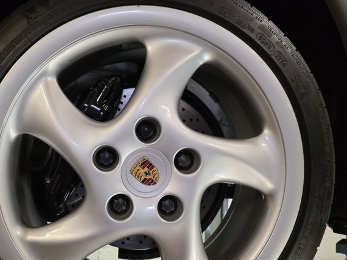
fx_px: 311
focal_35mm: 31
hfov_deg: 58.0
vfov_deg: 45.0
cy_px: 164
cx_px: 141
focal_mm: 6.3
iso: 800
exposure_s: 1/100
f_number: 1.7
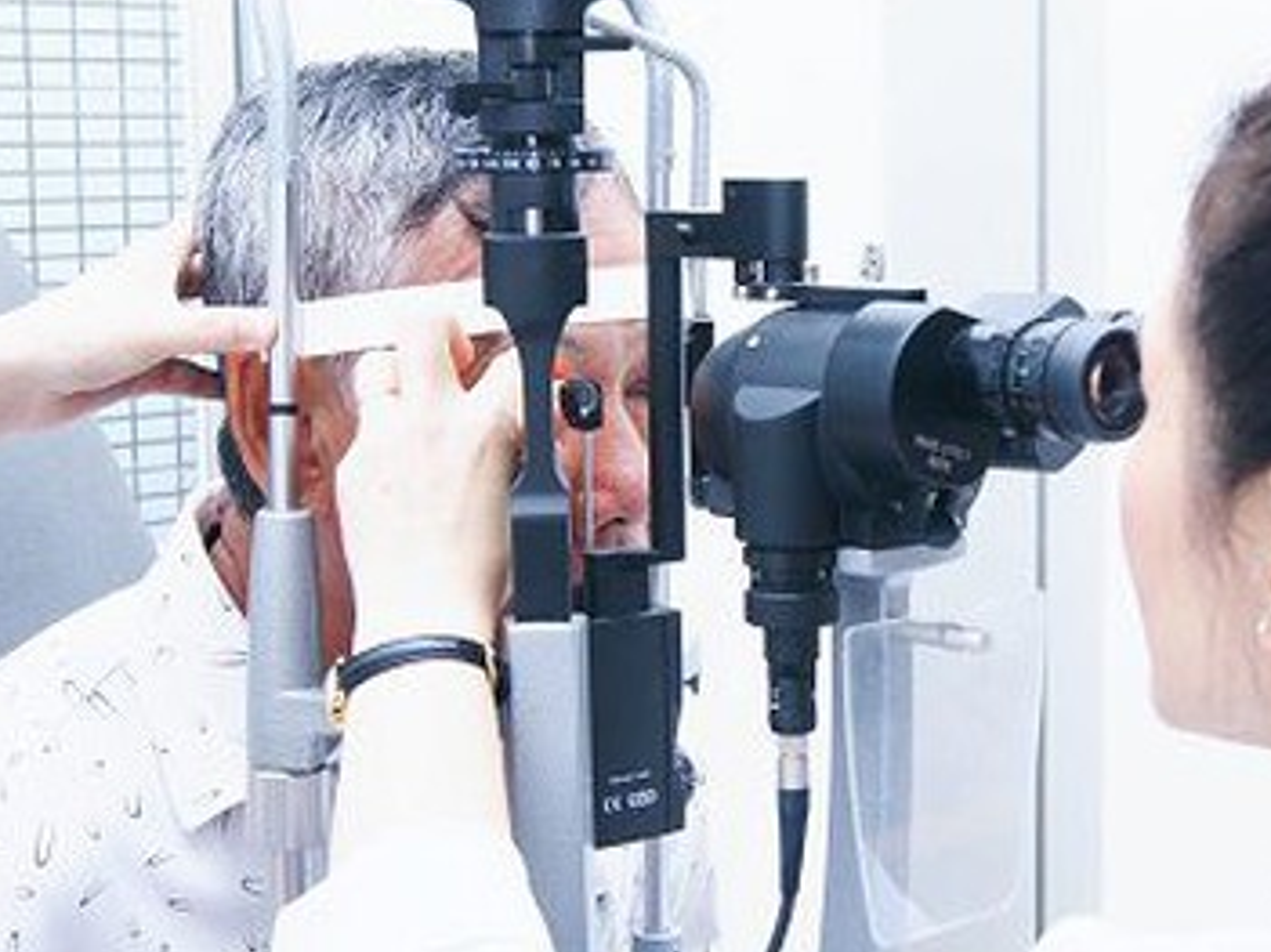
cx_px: 873
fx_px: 2643
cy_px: 503
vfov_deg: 20.4
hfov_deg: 26.8
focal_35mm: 72
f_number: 5
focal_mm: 24
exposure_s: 1/60
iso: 200
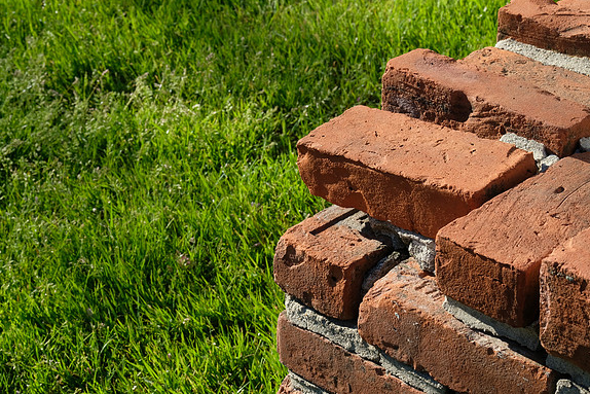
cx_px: 297
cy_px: 196
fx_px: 1672
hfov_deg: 20.0
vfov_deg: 13.4
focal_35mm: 102
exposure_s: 1/52
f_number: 14
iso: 200
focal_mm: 67.1
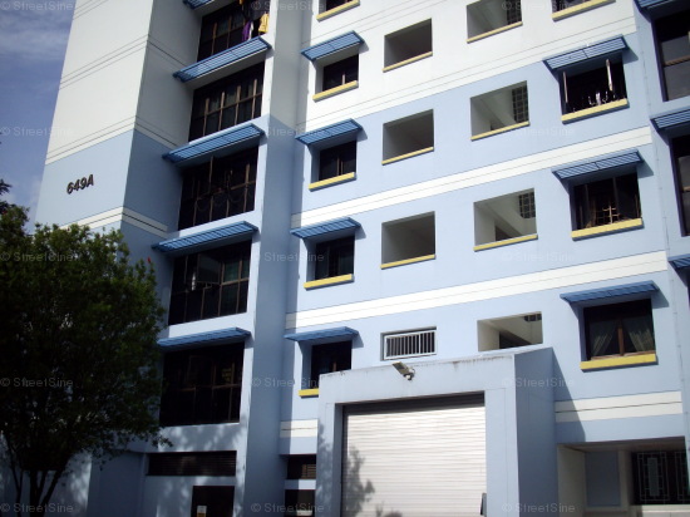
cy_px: 258
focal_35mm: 37
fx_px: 737
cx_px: 345
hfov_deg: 50.2
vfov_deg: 38.6
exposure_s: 1/640
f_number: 5.6
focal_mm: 6.2
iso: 80
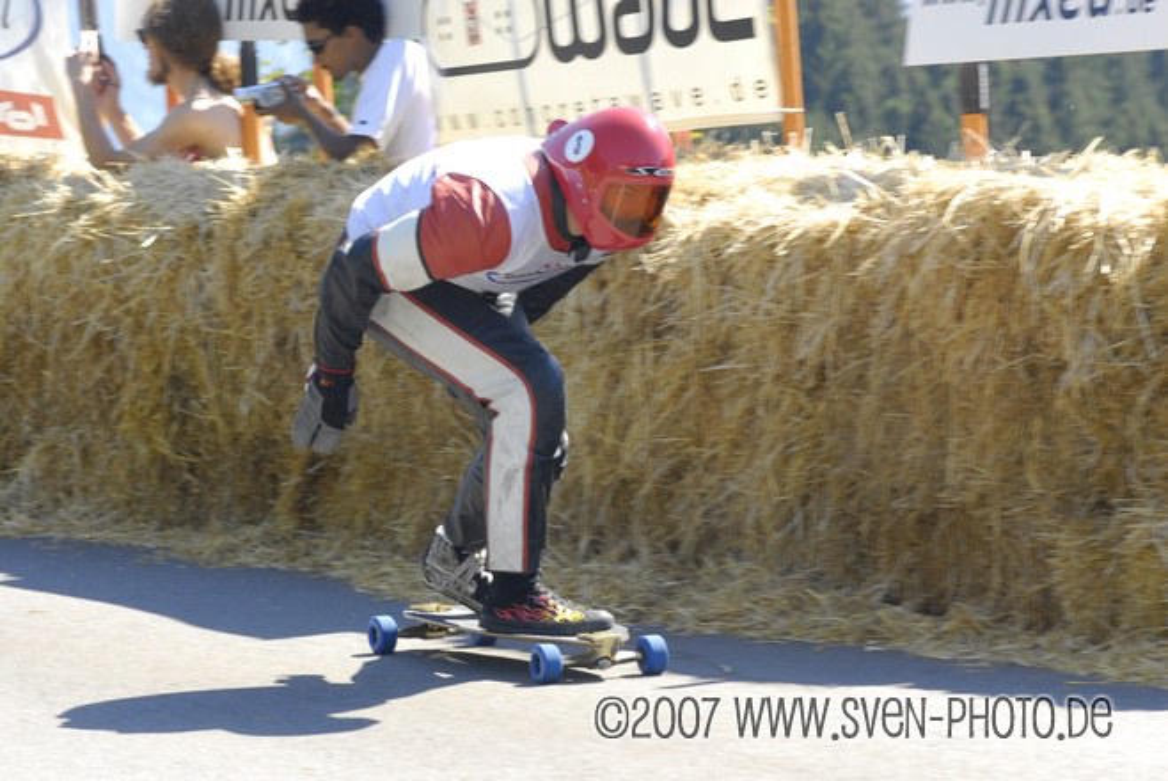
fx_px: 6576
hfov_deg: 10.2
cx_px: 584
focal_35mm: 202
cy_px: 390
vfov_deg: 6.8
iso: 320
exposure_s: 1/180
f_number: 8
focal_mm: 135
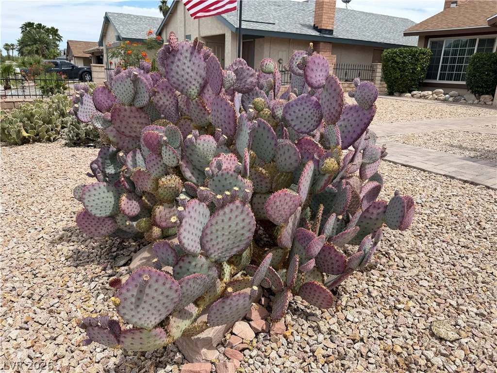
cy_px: 186
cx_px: 248
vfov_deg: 56.8
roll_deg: -1.0
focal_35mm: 24
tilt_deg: -16.5
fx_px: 345
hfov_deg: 71.6
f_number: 1.78
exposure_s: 1/4167
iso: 80
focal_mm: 6.76
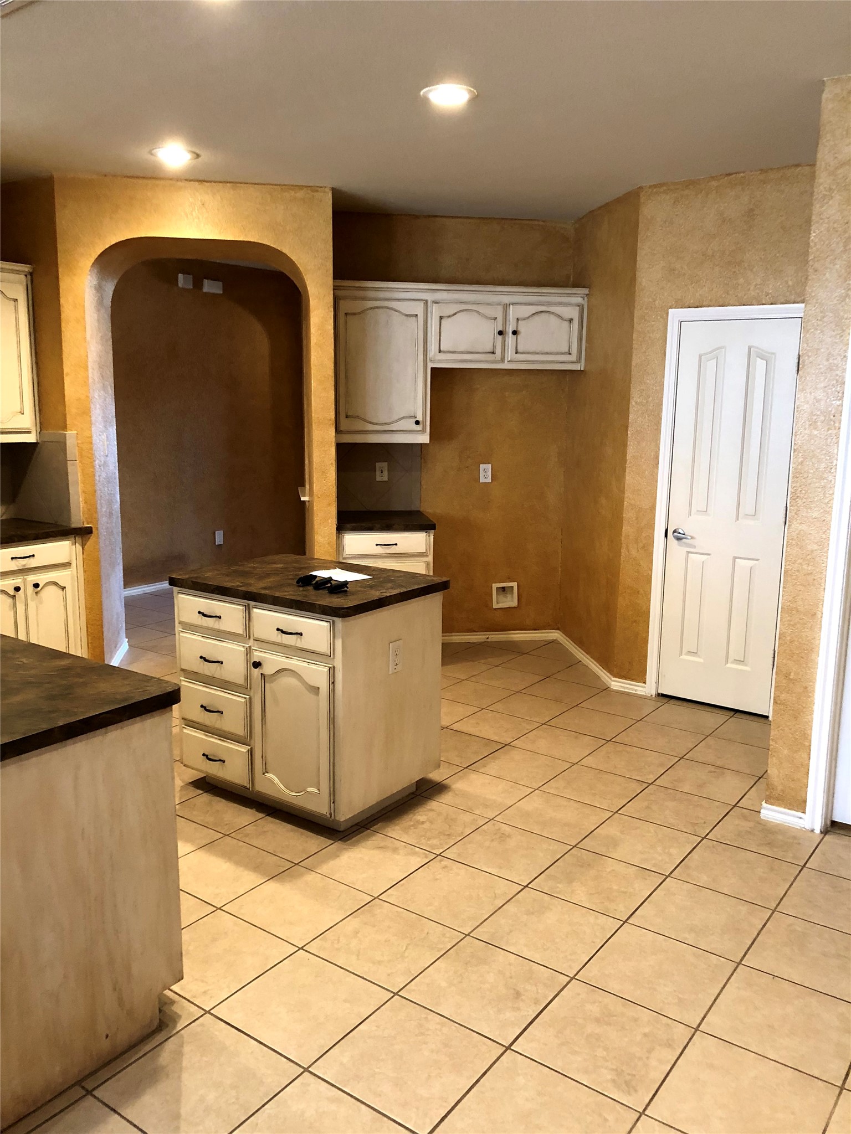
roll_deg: -0.9
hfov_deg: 49.7
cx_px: 426
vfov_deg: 63.4
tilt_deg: -8.3
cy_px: 567
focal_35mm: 28
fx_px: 918
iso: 80
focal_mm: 4
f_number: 1.8
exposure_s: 1/15
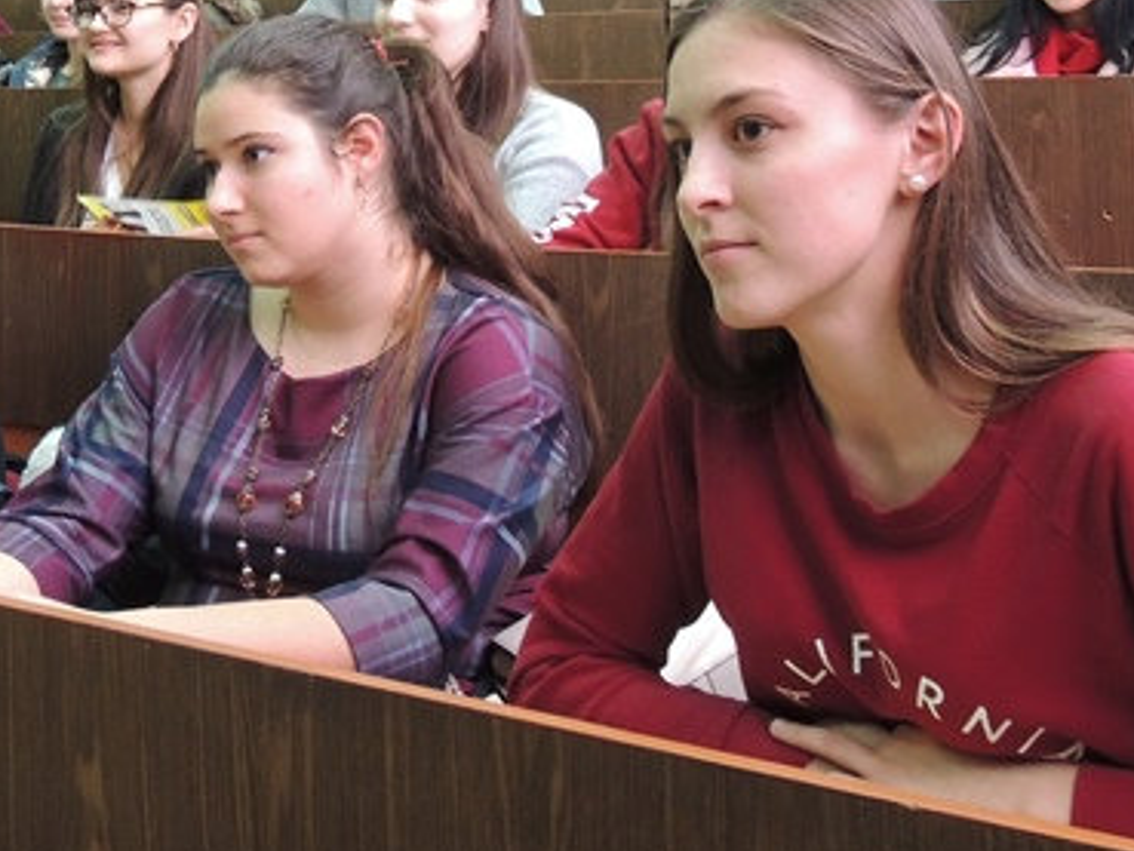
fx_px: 2130
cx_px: 307
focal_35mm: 65
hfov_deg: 29.4
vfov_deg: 21.9
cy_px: 46
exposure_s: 1/20
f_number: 3.1
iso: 400
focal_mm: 5.3
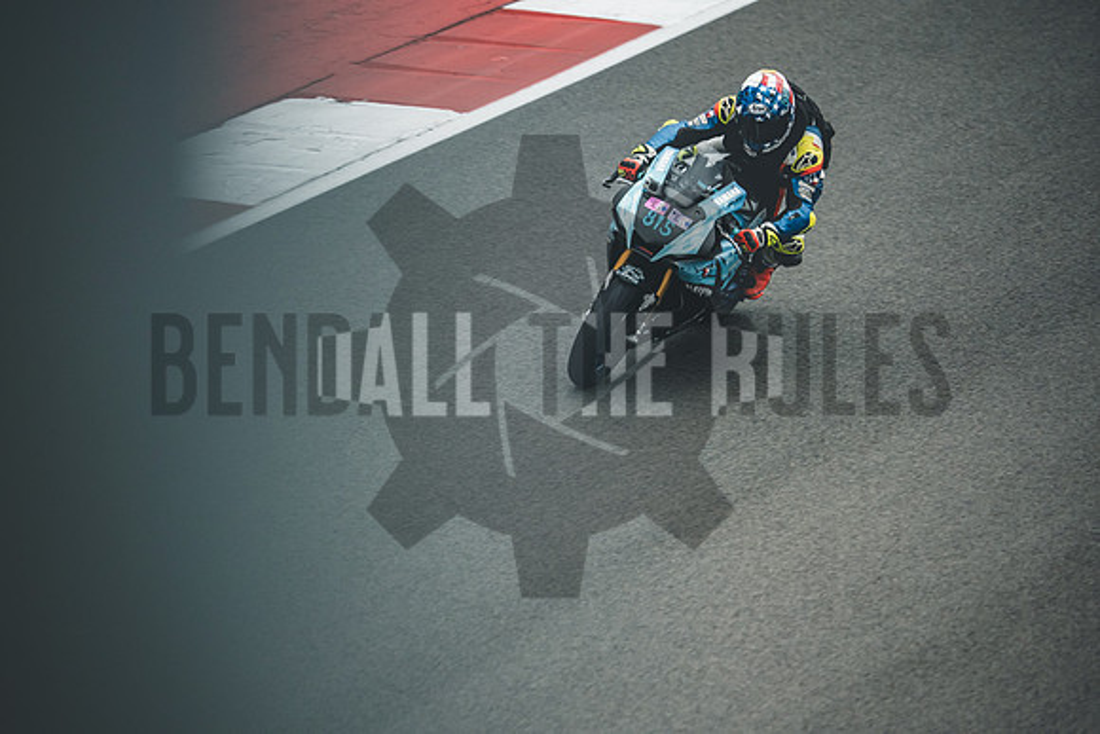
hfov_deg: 6.9
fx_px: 9168
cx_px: 550
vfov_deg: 4.6
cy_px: 367
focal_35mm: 300
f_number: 2
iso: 1000
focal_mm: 200
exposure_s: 1/1250
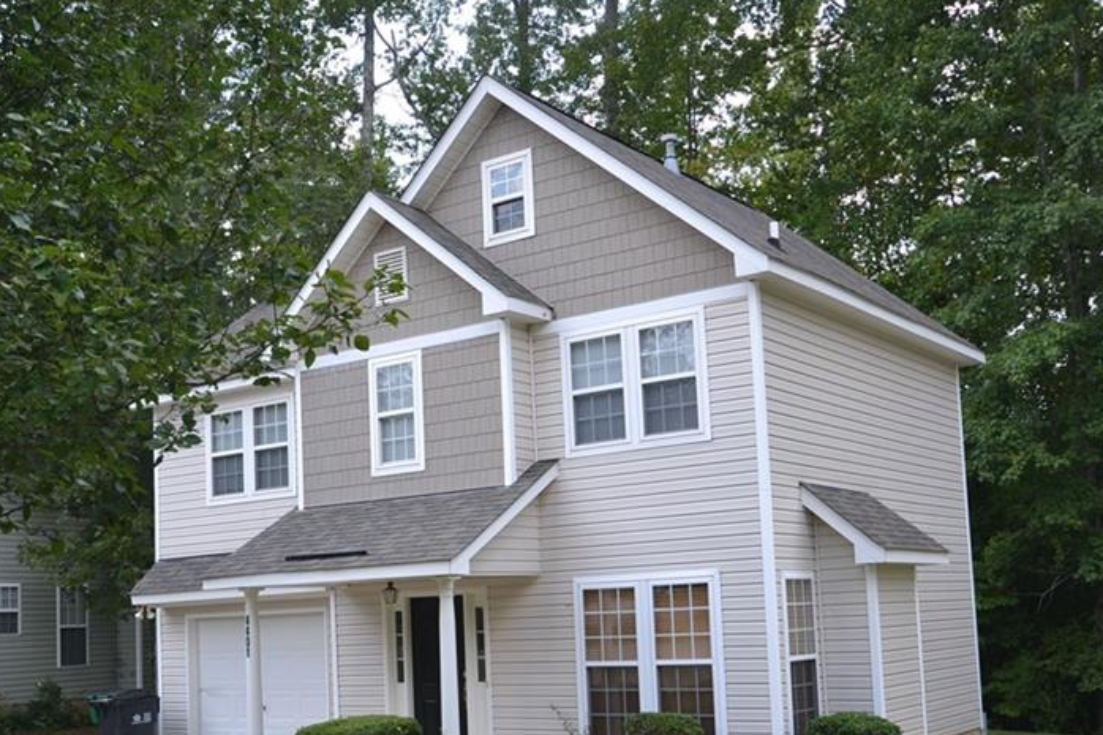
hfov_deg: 44.5
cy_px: 518
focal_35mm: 44
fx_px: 1348
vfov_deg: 30.2
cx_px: 512
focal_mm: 20
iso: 180
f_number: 5.6
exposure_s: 1/125
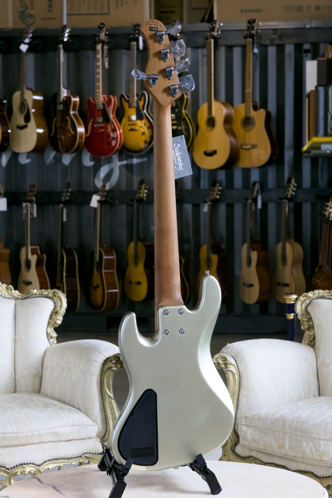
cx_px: 166
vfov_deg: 28.8
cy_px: 249
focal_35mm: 70
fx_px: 968
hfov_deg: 19.5
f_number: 8
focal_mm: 70
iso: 2500
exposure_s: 1/125
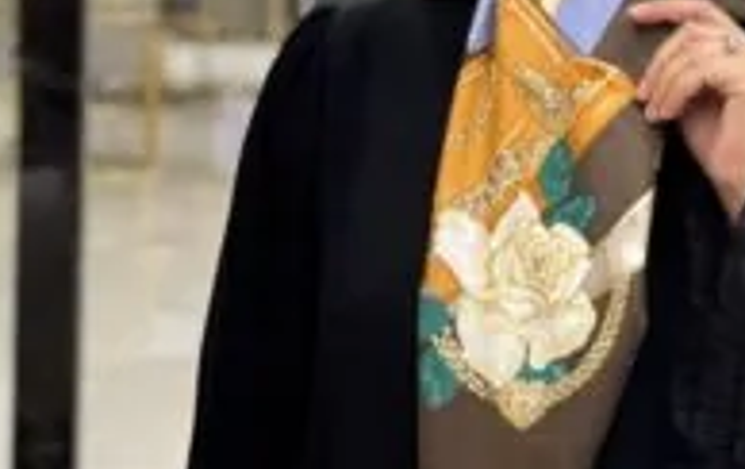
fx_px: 3051
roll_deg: -1.0
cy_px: -71
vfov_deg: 8.7
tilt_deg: -2.6
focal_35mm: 150
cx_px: 603
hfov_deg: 13.8
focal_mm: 6.76
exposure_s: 1/50
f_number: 1.78
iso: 80
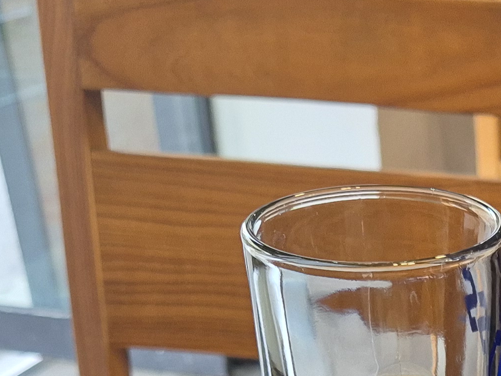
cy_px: 723
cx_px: 576
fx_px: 1317
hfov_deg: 20.4
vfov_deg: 14.0
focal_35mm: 91
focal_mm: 5.4
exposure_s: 1/120
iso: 250
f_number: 1.8
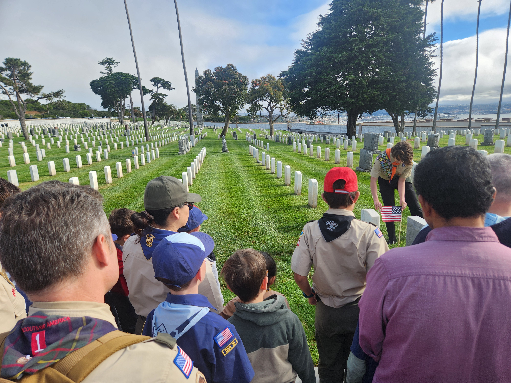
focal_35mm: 23
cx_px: 256
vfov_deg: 58.9
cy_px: 192
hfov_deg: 73.9
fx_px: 340
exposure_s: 1/823
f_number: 1.8
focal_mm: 5.4
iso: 20
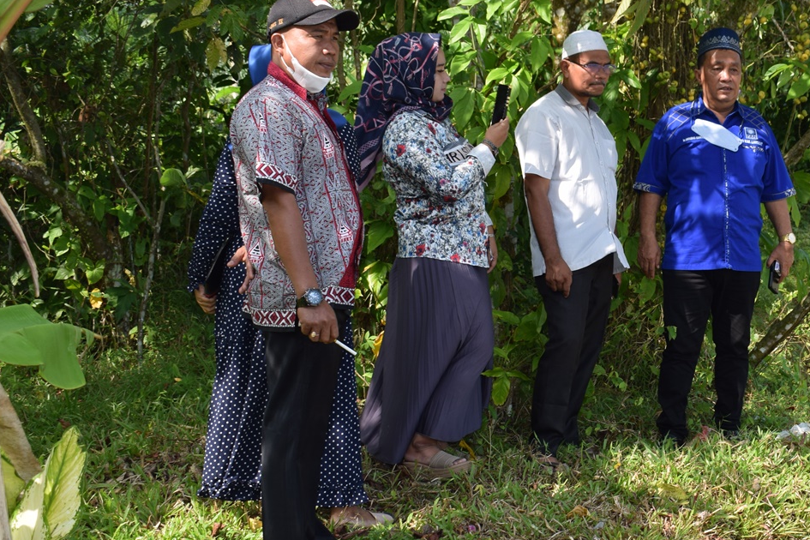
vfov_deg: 20.5
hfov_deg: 29.7
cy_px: 393
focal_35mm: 66
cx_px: 663
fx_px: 1485
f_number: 5.6
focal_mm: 26
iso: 100
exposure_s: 1/125
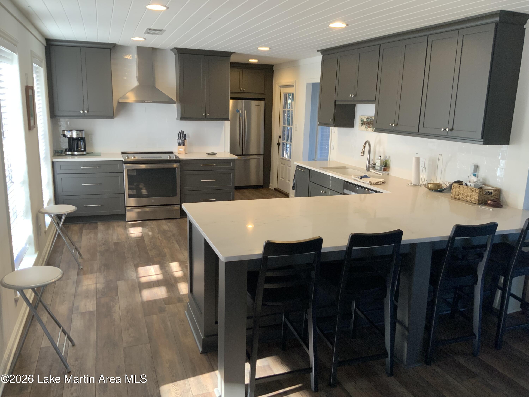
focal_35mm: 29
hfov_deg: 61.7
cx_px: 264
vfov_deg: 48.2
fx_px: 443
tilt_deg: -11.7
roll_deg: +0.8
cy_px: 198
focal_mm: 3
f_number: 1.8
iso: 80
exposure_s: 1/60
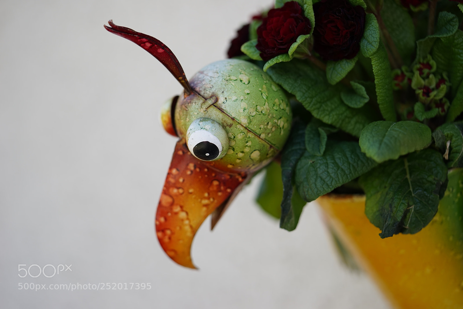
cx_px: 232
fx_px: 1158
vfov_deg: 15.2
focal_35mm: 90
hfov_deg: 22.6
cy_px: 154
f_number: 2.8
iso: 100
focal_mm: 90
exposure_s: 1/160
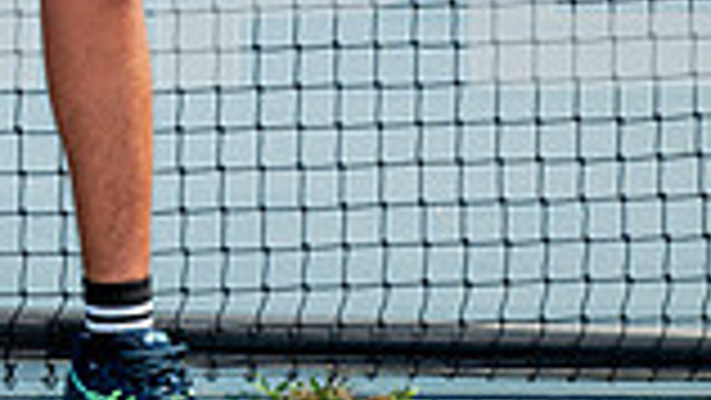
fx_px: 2584
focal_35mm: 137
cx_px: 112
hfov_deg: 15.5
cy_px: -364
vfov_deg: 8.5
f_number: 7.1
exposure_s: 1/400
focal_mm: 46
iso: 125
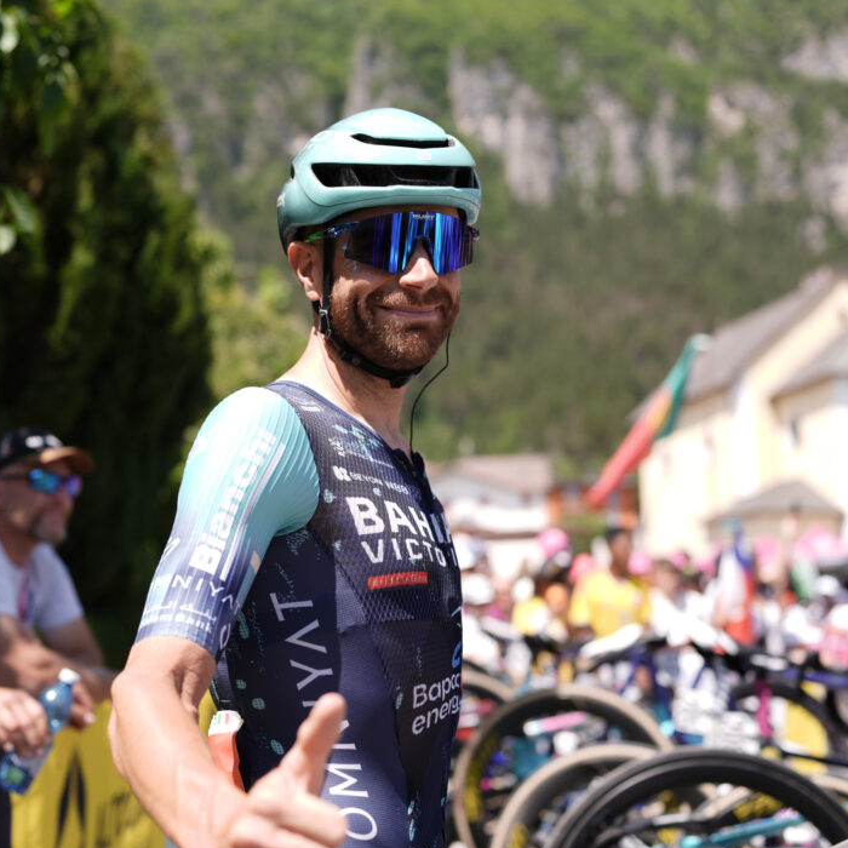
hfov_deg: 33.3
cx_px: 344
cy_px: 455
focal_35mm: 51
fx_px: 1413
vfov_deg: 33.4
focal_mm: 35
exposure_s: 1/3200
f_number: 2
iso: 125
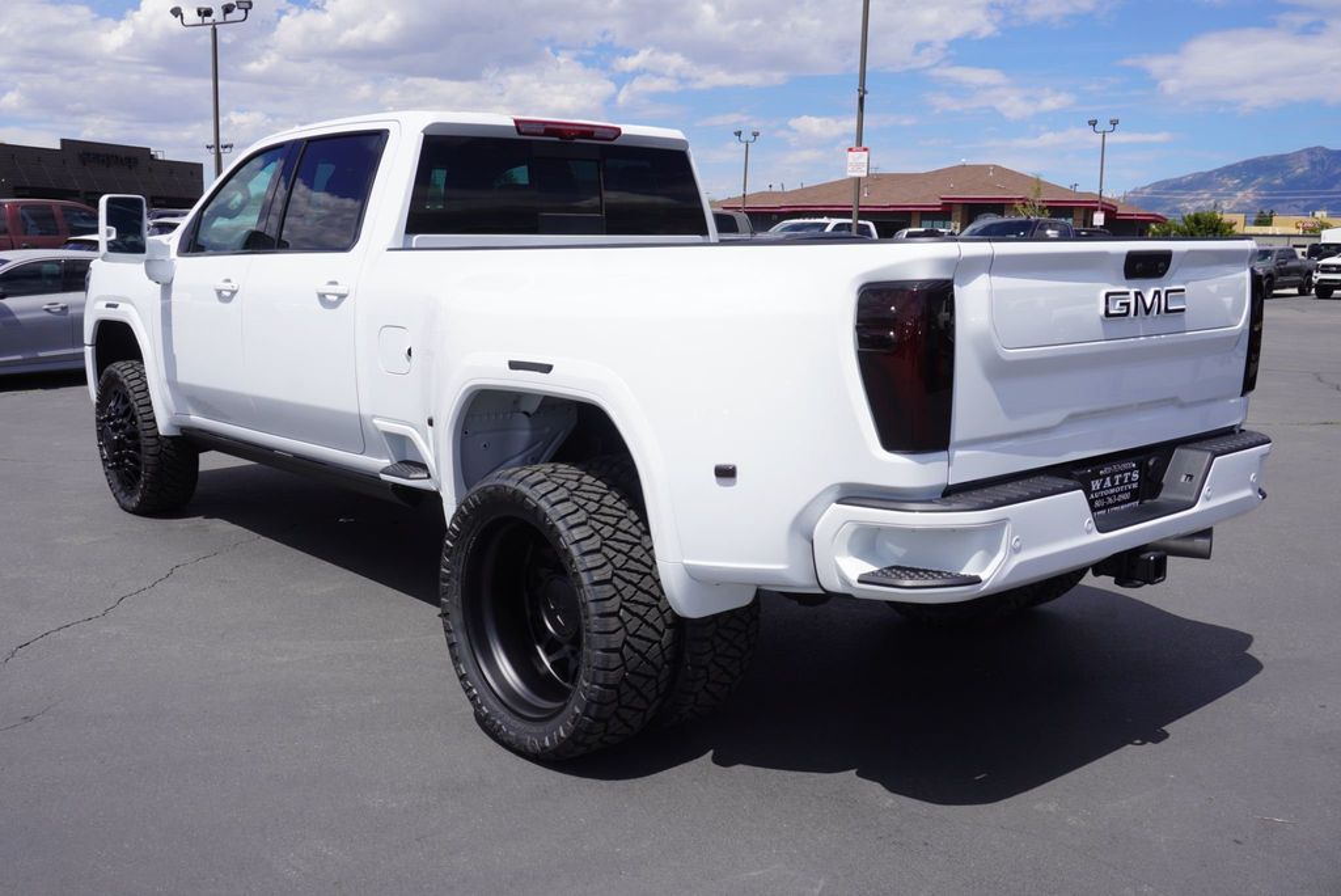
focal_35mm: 33
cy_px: 448
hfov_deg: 57.2
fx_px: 1230
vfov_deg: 40.0
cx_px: 670
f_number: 10
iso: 100
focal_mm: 22
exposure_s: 1/200
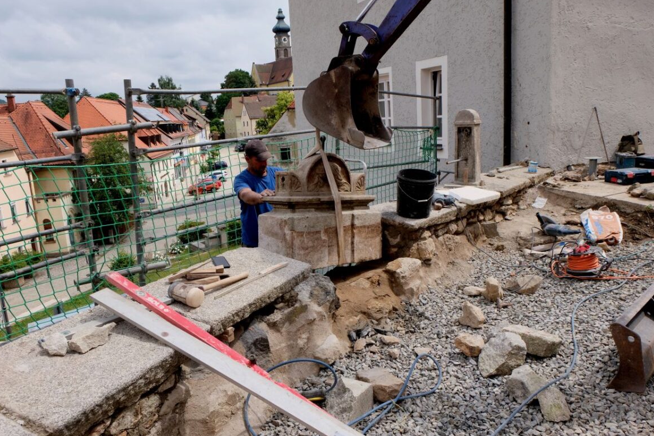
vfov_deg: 46.4
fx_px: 509
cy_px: 213
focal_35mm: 28
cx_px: 334
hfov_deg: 65.5
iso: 400
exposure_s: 1/400
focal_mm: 18.2
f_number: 10
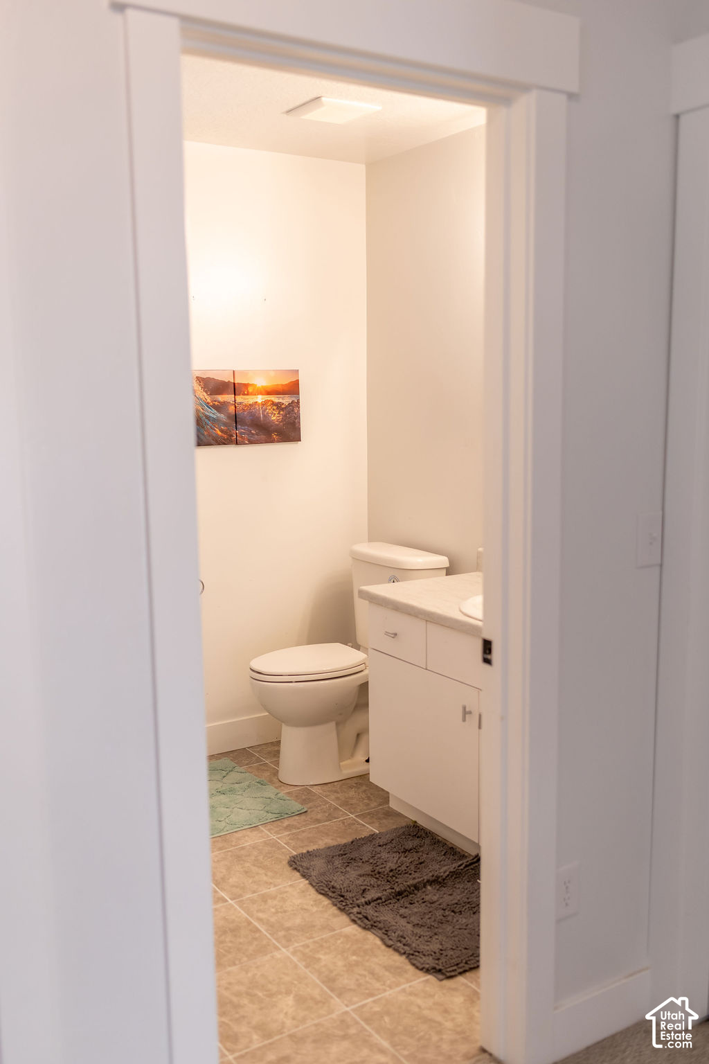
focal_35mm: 35
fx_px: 1034
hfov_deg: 37.9
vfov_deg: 54.4
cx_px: 354
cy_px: 532
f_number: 2.5
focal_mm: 35
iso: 640
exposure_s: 1/200
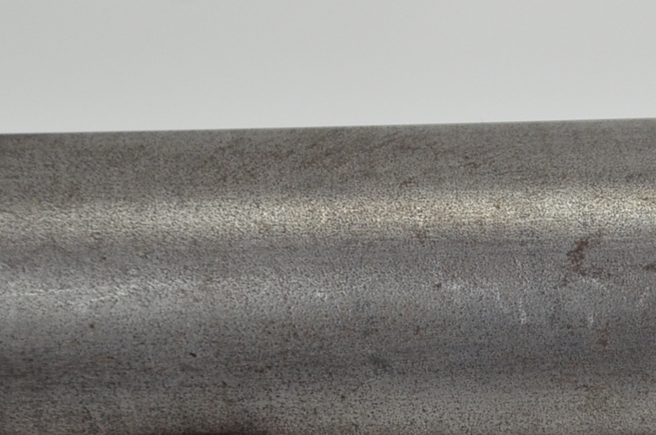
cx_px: 648
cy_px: 500
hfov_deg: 3.2
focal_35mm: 639
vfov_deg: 2.1
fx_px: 11617
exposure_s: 1/200
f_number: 5.6
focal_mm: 135
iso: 800
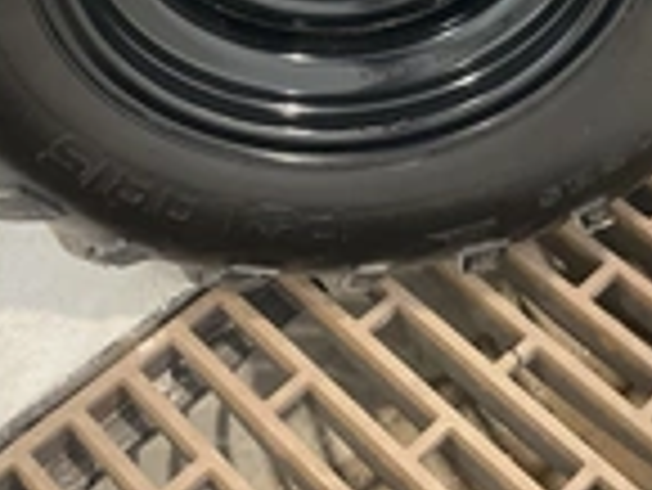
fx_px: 1508
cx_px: 364
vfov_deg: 17.2
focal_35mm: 80
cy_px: -180
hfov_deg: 24.4
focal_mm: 3
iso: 160
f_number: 1.8
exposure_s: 1/60
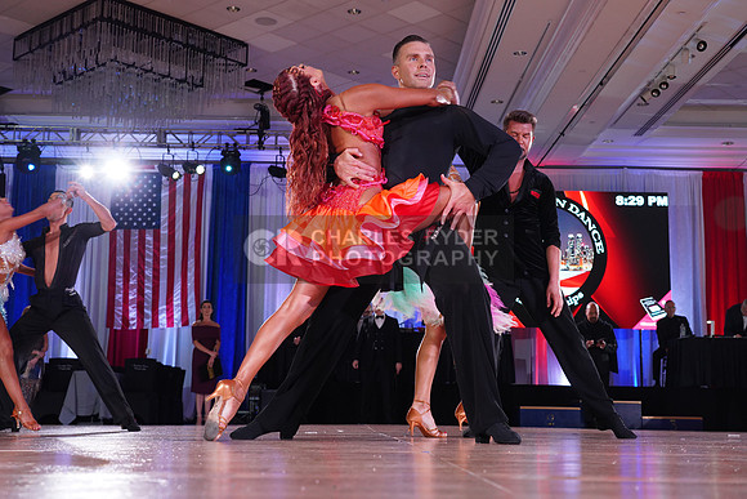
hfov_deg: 42.7
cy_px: 250
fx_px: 955
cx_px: 374
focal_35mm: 46
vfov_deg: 29.3
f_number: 5.6
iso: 1600
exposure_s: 1/160
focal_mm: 46
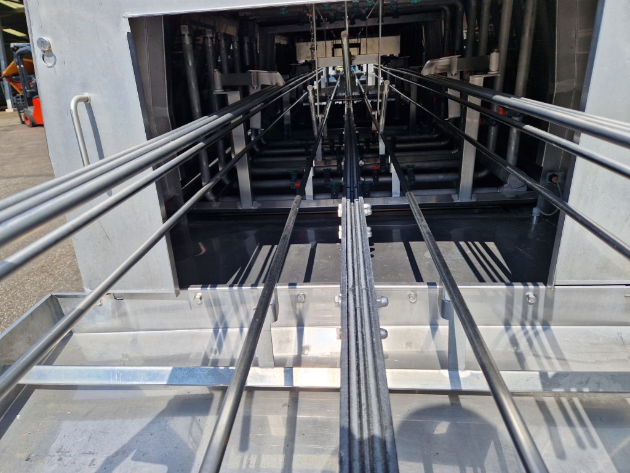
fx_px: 419
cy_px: 236
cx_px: 315
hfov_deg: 73.9
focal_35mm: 23
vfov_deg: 58.9
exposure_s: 1/1520
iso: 50
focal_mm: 5.4
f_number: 1.8
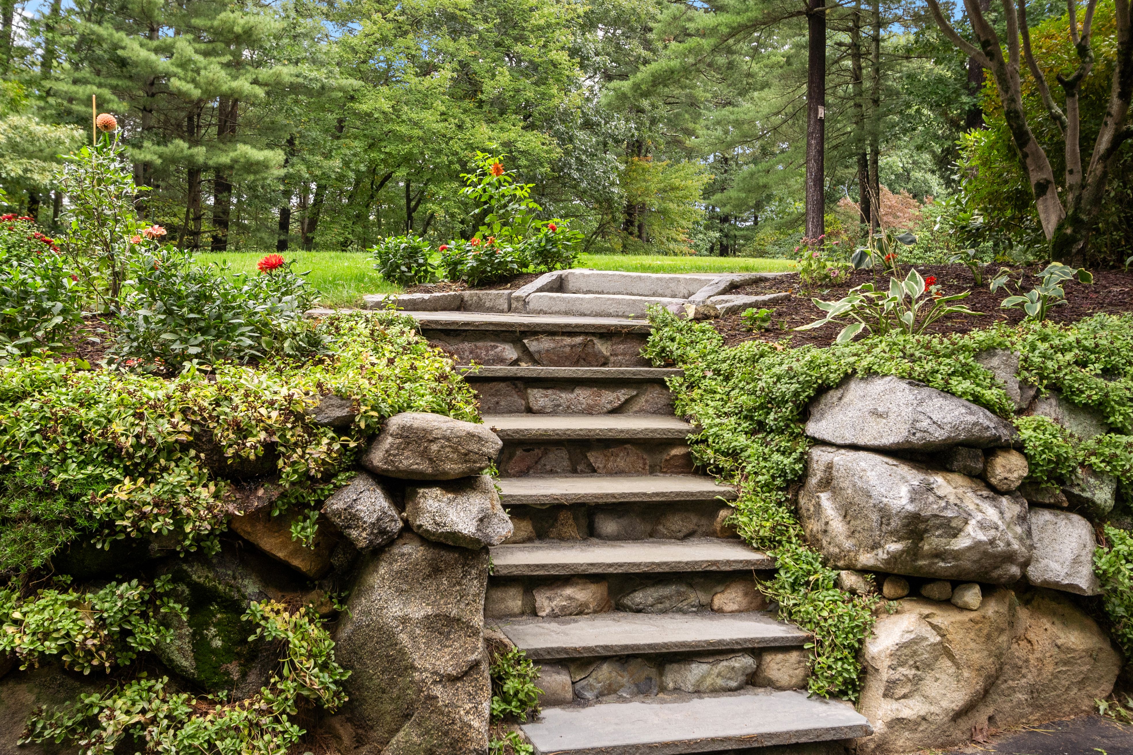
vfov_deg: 40.0
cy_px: 378
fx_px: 1039
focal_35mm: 33
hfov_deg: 57.2
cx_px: 566
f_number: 8
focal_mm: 22
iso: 500
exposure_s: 1/125
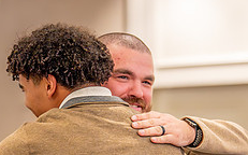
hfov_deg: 12.8
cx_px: 176
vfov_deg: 8.0
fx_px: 1101
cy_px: 129
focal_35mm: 163
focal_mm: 50
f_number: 1.2
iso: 1600
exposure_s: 1/400
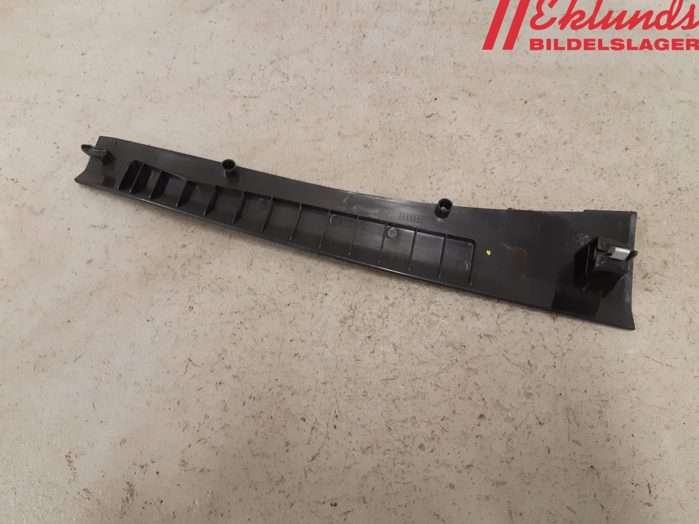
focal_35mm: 27
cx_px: 337
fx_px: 545
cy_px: 262
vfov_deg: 51.4
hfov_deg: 65.3
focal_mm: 3.93
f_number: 1.7
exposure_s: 1/50
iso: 200
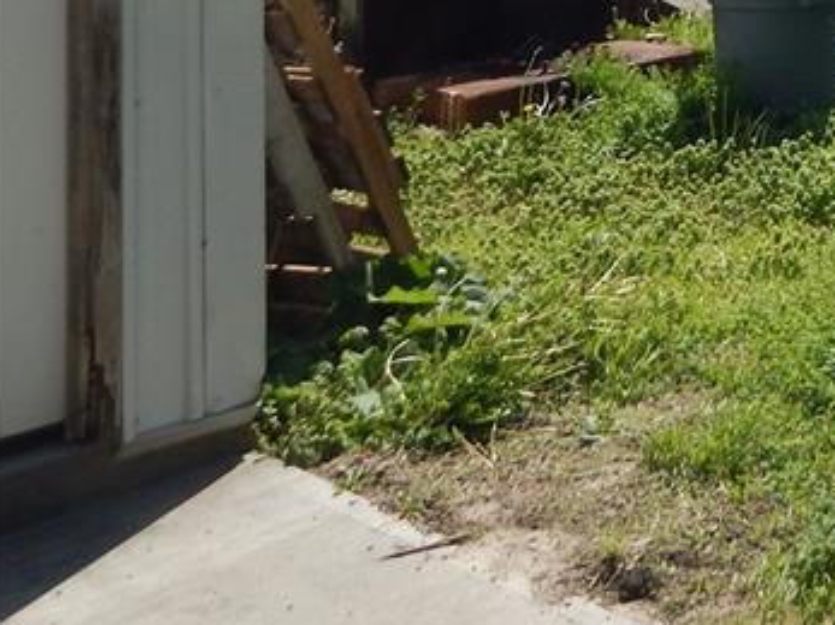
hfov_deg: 24.1
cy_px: -255
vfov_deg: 20.1
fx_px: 1567
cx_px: 1218
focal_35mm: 65
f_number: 6
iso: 125
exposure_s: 1/640
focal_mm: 4
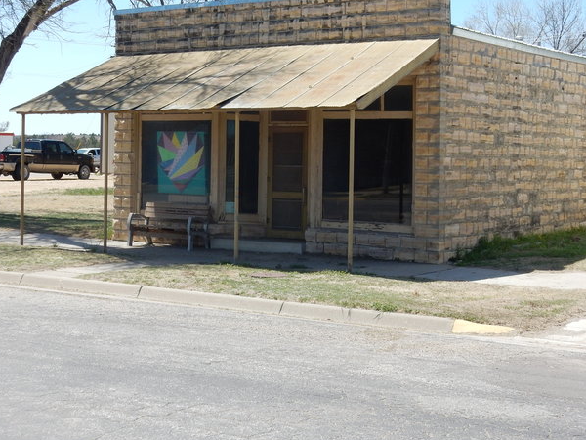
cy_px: 157
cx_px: 282
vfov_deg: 21.6
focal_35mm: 68
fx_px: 1151
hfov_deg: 28.6
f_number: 4.5
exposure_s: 1/640
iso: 125
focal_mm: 9
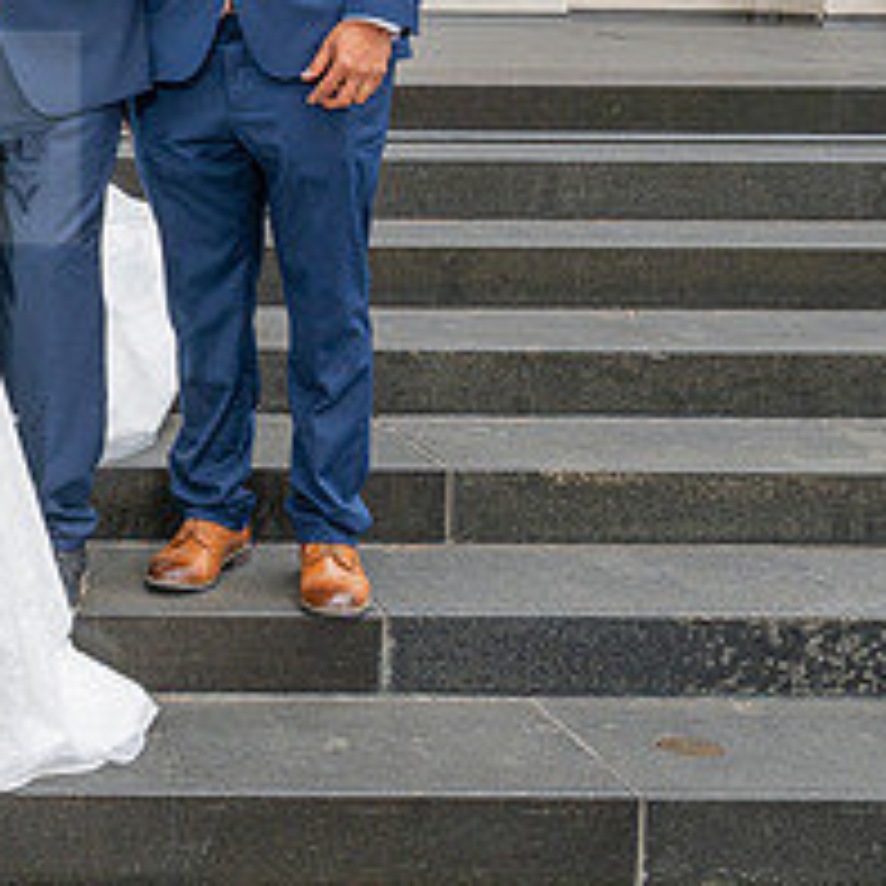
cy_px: 60
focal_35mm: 75
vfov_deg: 22.4
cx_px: -418
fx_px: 2172
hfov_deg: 20.1
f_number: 8
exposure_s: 1/200
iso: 200
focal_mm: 27.5
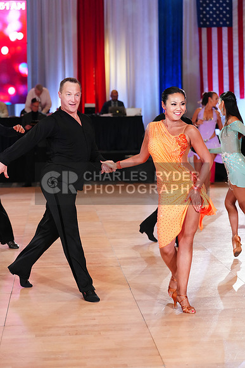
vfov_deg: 27.3
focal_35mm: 74
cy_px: 184
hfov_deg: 18.4
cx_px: 122
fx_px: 755
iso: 3200
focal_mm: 74
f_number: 3.2
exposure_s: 1/640
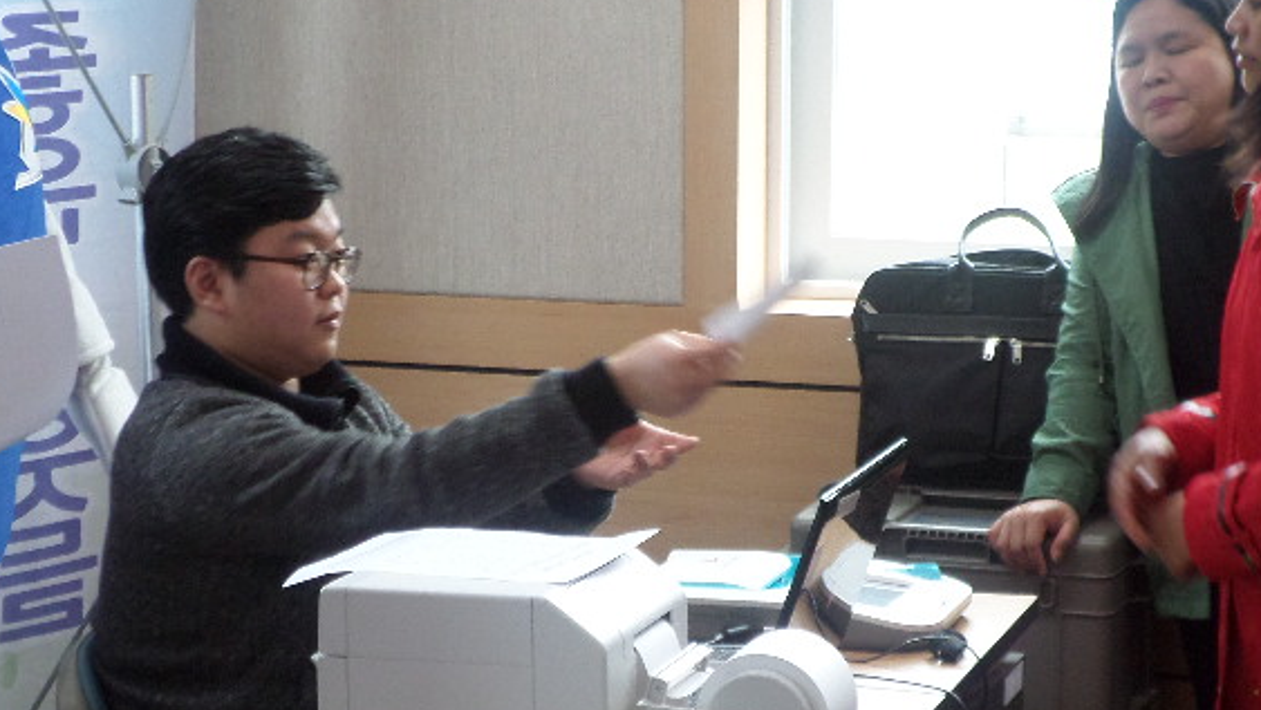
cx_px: 688
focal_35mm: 107
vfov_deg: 11.3
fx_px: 3579
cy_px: 468
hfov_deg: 20.0
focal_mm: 9.7
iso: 160
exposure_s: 1/45
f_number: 3.6
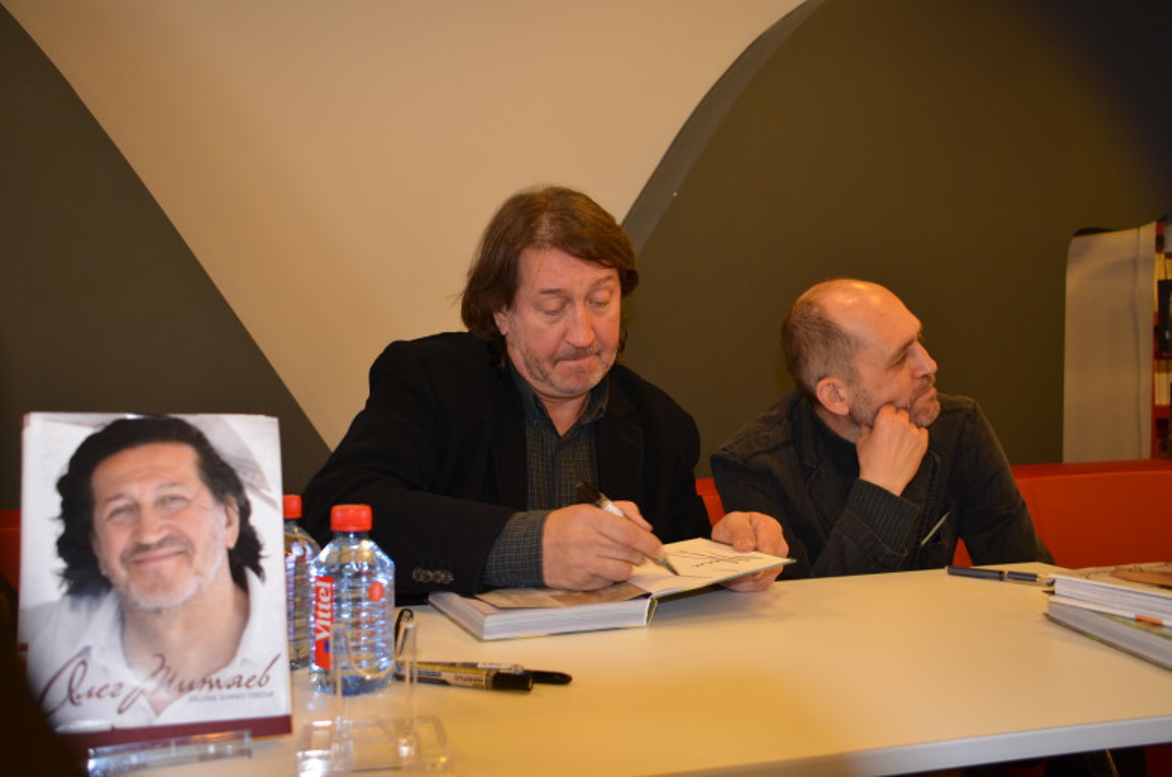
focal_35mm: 38
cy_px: 388
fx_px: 1219
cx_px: 586
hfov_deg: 51.4
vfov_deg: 35.4
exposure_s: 1/60
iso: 500
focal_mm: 25
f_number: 4
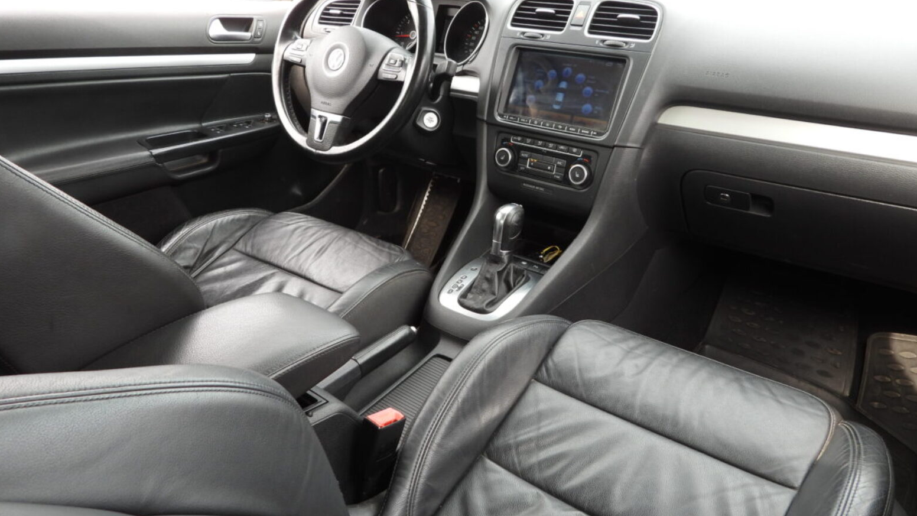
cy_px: 262
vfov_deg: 42.9
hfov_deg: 69.9
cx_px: 462
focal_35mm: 27
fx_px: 657
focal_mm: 4.3
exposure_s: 1/80
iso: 100
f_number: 2.8
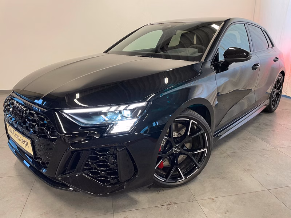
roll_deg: +0.1
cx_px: 146
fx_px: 219
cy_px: 109
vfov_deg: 53.1
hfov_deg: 67.3
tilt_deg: -17.7
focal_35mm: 26
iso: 250
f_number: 1.6
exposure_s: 1/50
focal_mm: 4.2
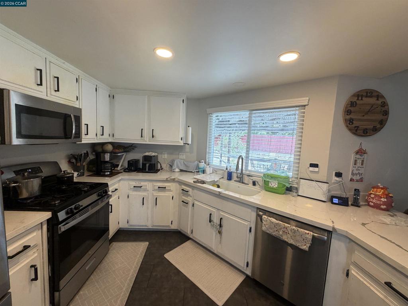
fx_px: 165
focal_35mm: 14
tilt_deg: -6.3
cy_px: 153
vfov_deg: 85.7
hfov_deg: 102.1
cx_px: 204
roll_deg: -4.7
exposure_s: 1/120
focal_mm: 2.22
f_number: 2.2
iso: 200
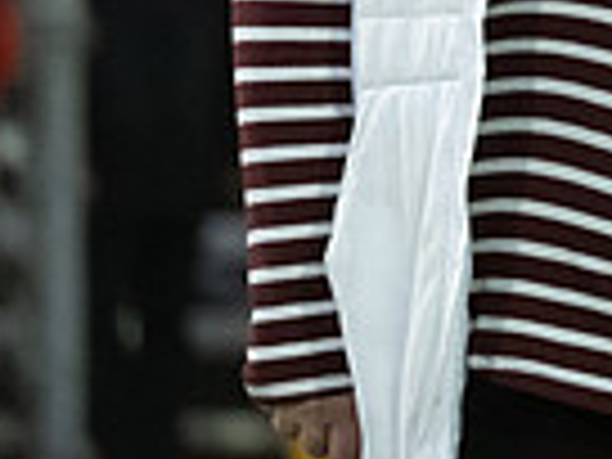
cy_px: -389
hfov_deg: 2.8
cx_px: 1413
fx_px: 12287
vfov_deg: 2.1
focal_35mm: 695
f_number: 2.8
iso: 6400
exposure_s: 1/500
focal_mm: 125
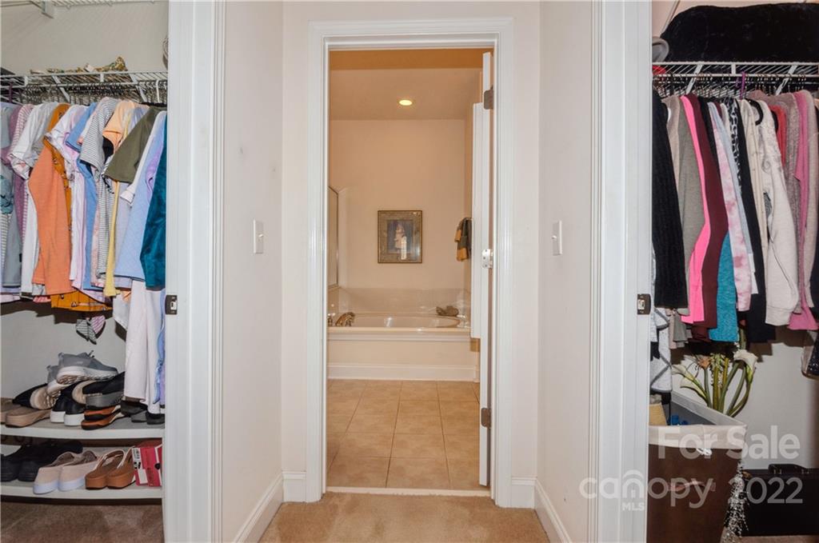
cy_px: 272
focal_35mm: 16
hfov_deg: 95.1
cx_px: 410
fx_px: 375
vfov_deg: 71.9
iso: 200
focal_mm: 11
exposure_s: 1/60
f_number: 8
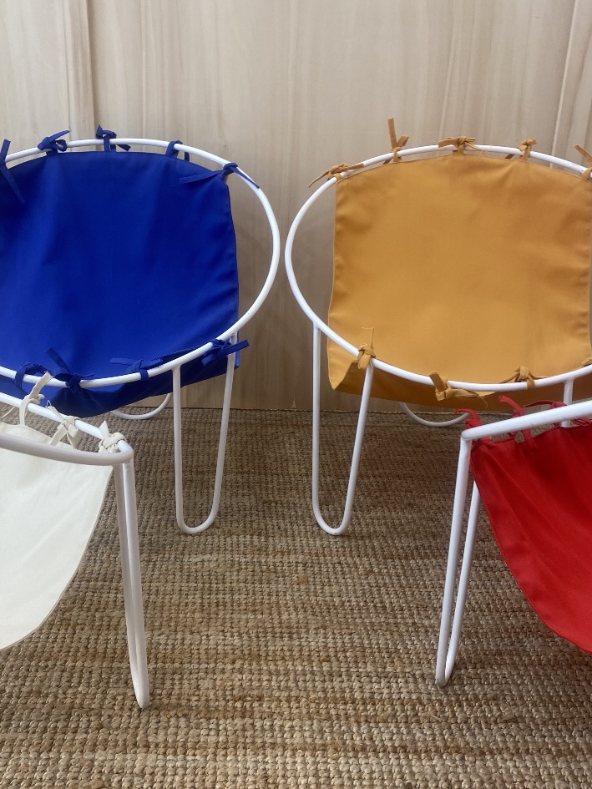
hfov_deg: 42.8
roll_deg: -2.3
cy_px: 400
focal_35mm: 33
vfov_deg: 55.3
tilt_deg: -21.7
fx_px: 752
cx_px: 239
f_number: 1.8
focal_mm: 4.25
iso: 64
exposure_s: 1/50
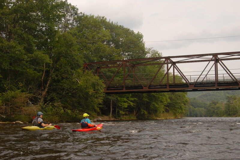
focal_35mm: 42
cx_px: 120
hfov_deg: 46.4
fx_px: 280
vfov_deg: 32.0
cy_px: 80
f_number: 10
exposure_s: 1/250
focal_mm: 28
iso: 250
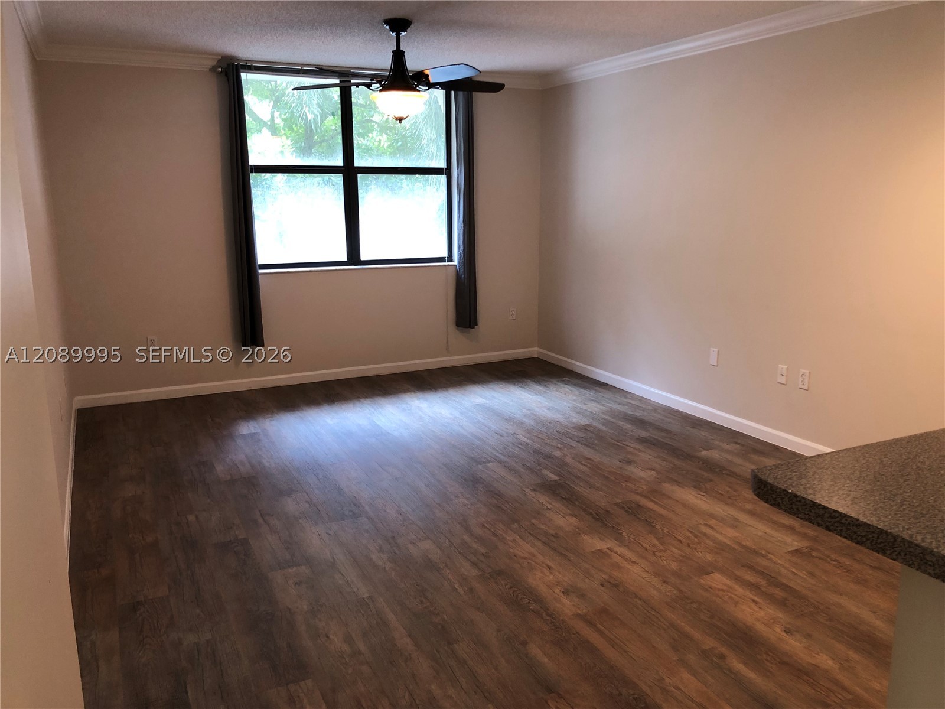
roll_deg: +1.0
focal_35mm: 28
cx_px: 472
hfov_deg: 63.4
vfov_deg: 49.7
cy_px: 354
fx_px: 764
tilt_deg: -12.4
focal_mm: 3.99
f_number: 1.8
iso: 40
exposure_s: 1/17
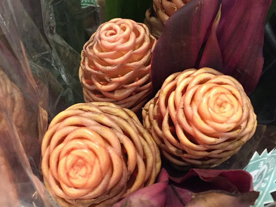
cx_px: 117
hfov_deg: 37.4
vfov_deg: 28.4
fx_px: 407
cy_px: 77
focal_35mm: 51
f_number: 2.2
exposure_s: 1/30
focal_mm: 4.15
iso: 200
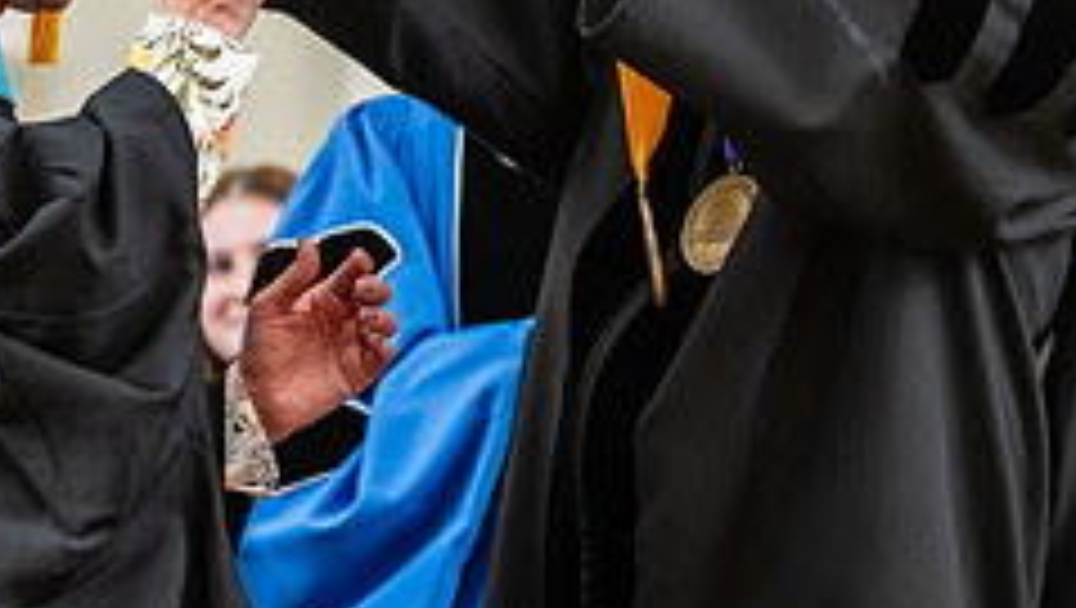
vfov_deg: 5.6
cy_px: -43
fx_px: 6169
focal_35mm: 216
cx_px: 518
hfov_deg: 10.0
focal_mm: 85
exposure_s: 1/200
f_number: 3.5
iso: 1250
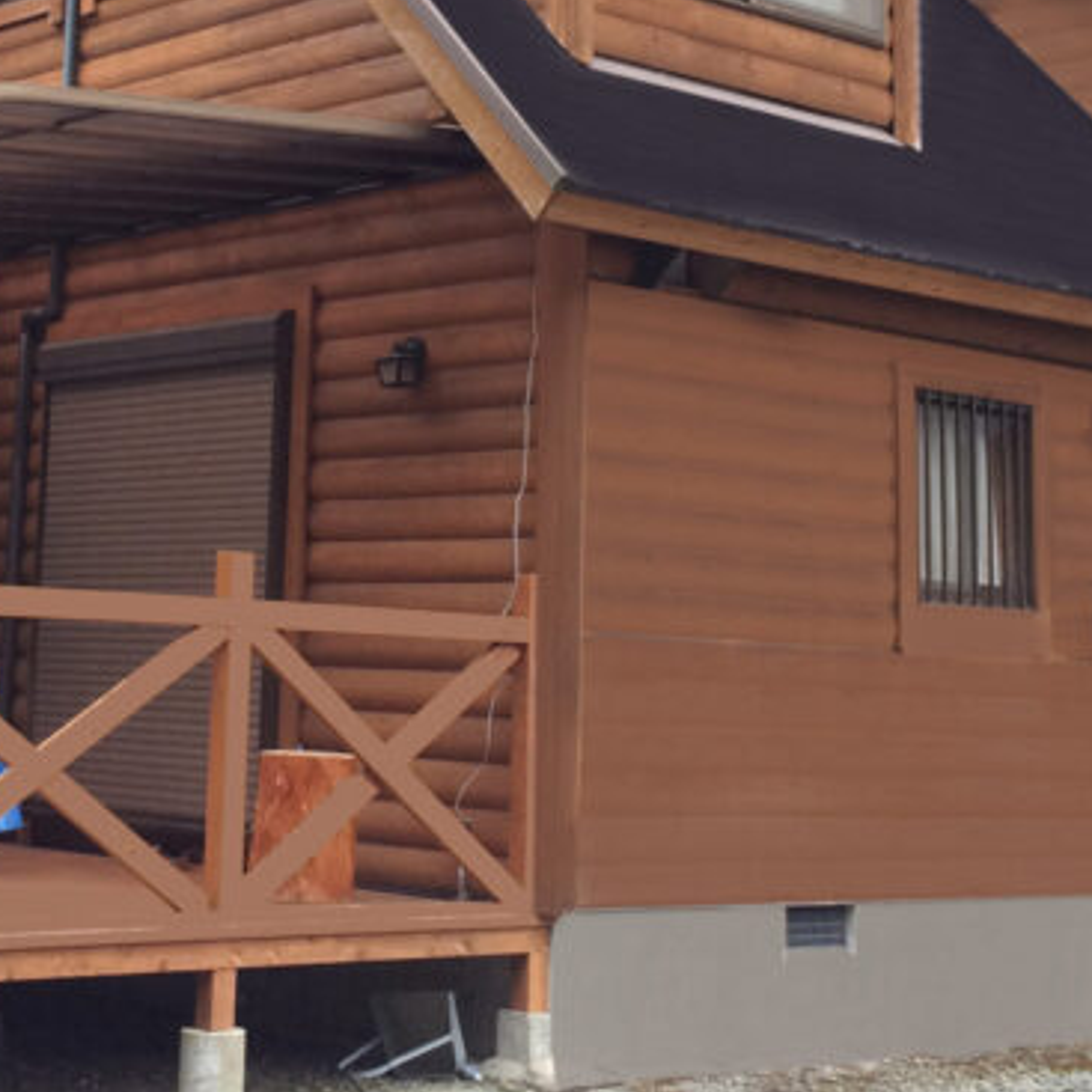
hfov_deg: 23.2
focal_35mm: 74
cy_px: 167
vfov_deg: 22.9
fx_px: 2641
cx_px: 336
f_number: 2.2
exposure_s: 1/120
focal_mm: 4.12
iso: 64
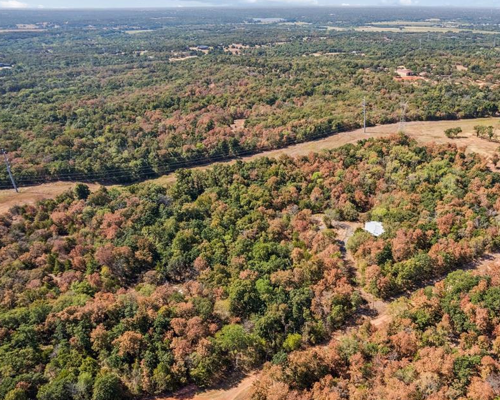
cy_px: 191
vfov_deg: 53.2
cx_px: 319
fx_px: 400
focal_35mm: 27
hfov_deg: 63.0
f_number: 2.8
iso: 150
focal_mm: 8.4
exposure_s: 1/1250
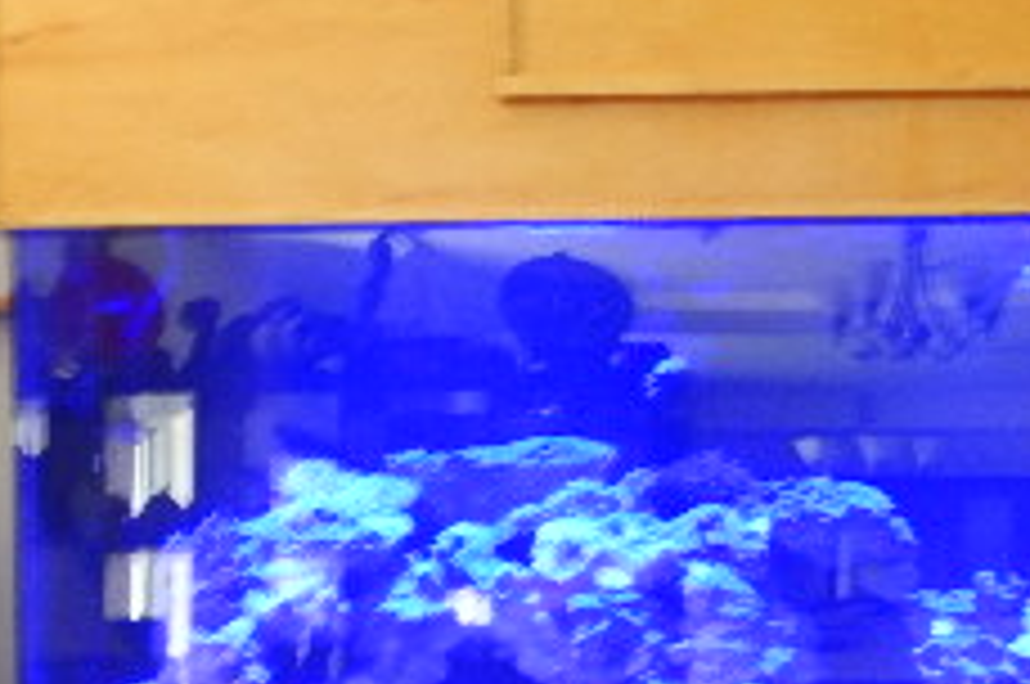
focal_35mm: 99
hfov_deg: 20.3
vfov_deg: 13.3
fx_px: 2828
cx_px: 877
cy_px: 878
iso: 200
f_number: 4.2
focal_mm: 6.1
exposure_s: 1/1.6
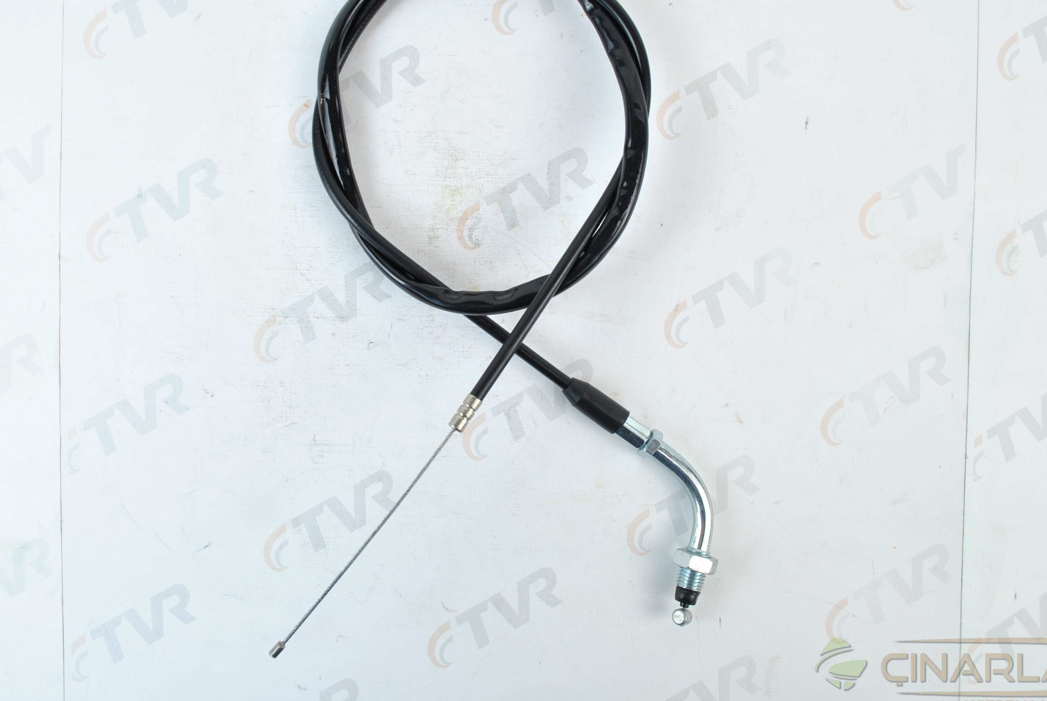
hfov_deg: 58.6
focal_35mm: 32
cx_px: 493
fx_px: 932
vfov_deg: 41.1
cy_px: 299
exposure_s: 1/25
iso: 200
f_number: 5
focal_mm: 18
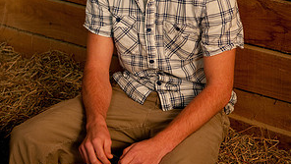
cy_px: 45
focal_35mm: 124
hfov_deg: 17.3
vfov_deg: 9.8
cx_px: 145
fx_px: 957
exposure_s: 1/250
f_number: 2.8
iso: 200
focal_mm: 52
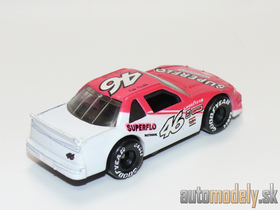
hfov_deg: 18.7
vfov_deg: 14.1
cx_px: 140
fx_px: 849
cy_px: 105
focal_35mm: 105
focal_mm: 13.7
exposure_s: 1/30
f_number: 4
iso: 100
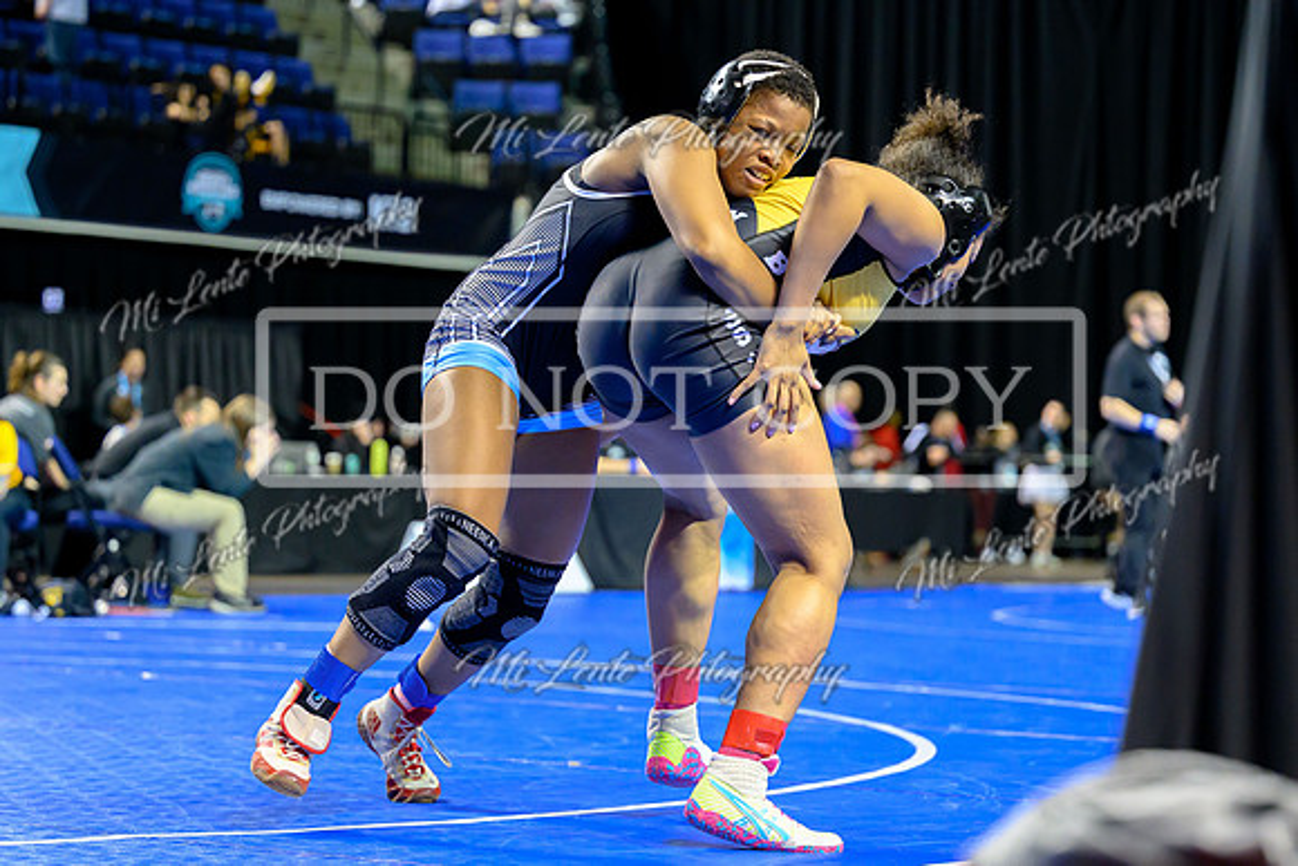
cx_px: 598
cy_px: 408
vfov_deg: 13.7
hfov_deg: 20.4
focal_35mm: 100
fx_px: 3600
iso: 3200
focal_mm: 76
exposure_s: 1/800
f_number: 2.8
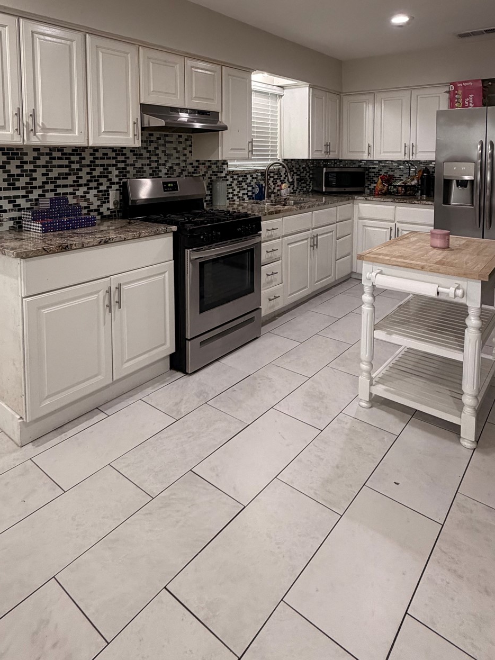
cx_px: 242
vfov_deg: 70.2
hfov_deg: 58.9
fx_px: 439
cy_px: 186
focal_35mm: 23
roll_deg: +0.1
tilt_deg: -4.3
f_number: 2.2
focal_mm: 2.22
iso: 200
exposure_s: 1/60
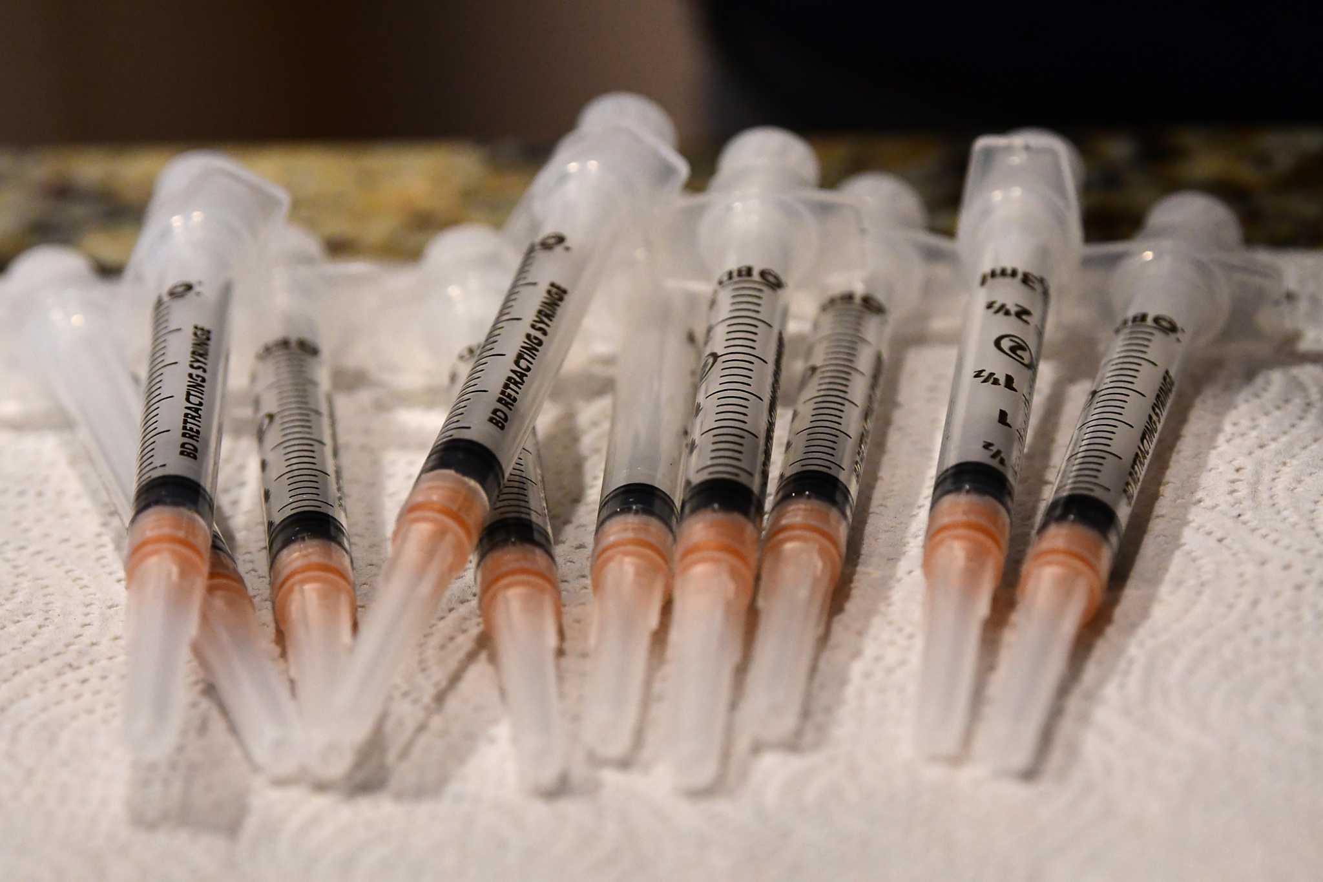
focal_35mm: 240
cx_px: 662
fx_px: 8819
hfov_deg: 8.6
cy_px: 441
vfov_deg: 5.7
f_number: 4.5
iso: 3200
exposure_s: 1/320
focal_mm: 160
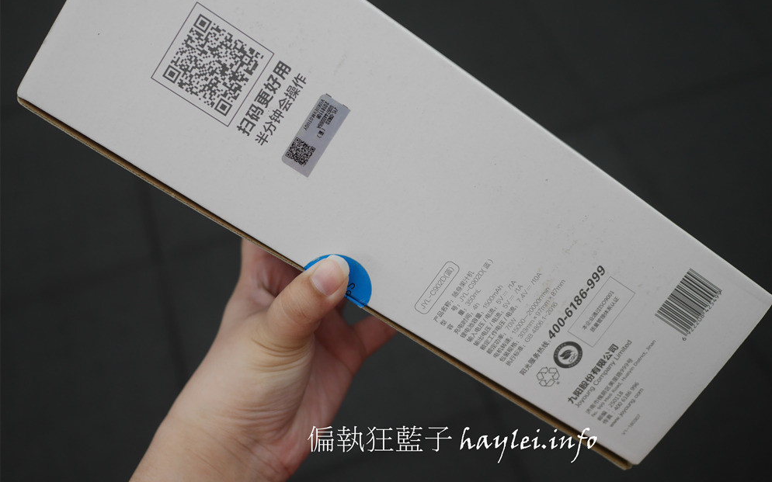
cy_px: 208
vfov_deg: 39.3
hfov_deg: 59.7
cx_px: 388
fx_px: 673
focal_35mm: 32
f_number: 2
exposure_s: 1/125
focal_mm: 15
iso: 200
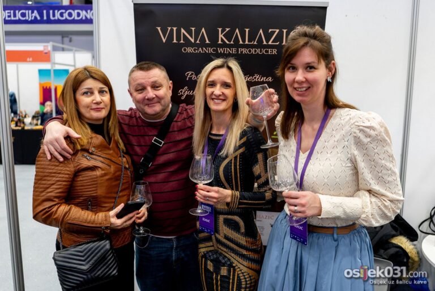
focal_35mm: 31
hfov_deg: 59.5
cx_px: 228
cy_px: 146
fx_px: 380
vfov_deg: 41.8
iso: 1600
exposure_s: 1/160
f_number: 2.8
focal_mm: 30
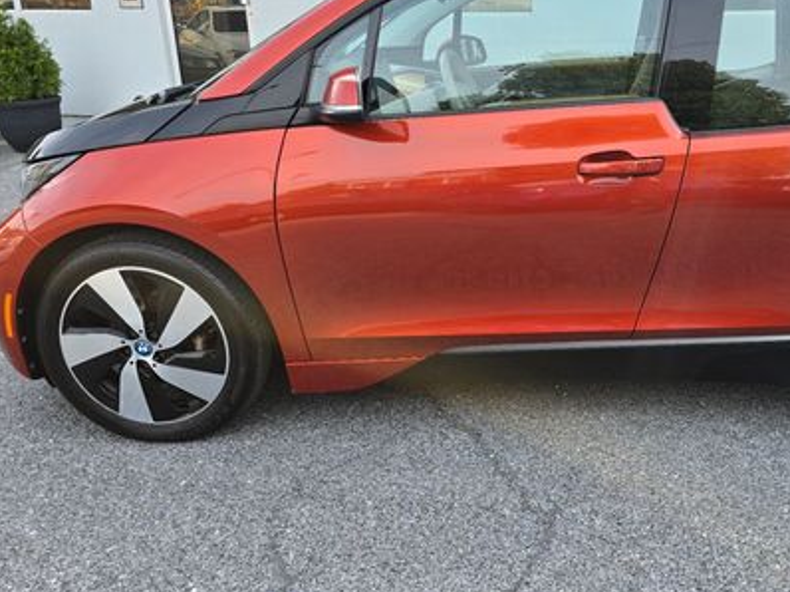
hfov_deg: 48.4
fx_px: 844
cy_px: 272
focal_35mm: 37
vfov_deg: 38.6
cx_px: 584
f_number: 1.7
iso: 20
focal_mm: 6.3
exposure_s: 1/180
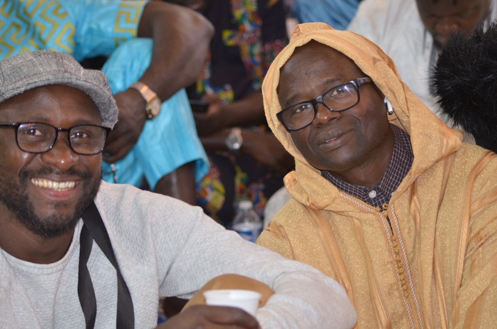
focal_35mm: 123
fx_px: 1694
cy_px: 164
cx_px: 248
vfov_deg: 11.1
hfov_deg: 16.7
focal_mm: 82
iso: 800
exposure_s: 1/60
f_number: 4
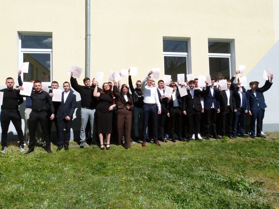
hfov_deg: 67.3
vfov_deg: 53.1
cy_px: 104
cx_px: 140
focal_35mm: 26
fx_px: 210
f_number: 5.6
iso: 100
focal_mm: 4.5
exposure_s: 1/500
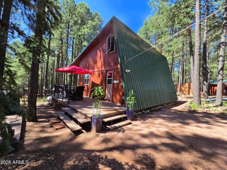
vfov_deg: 89.9
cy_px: 85
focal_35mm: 13
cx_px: 114
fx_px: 85
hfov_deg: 106.2
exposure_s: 1/827
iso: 100
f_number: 2.2
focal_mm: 2.2
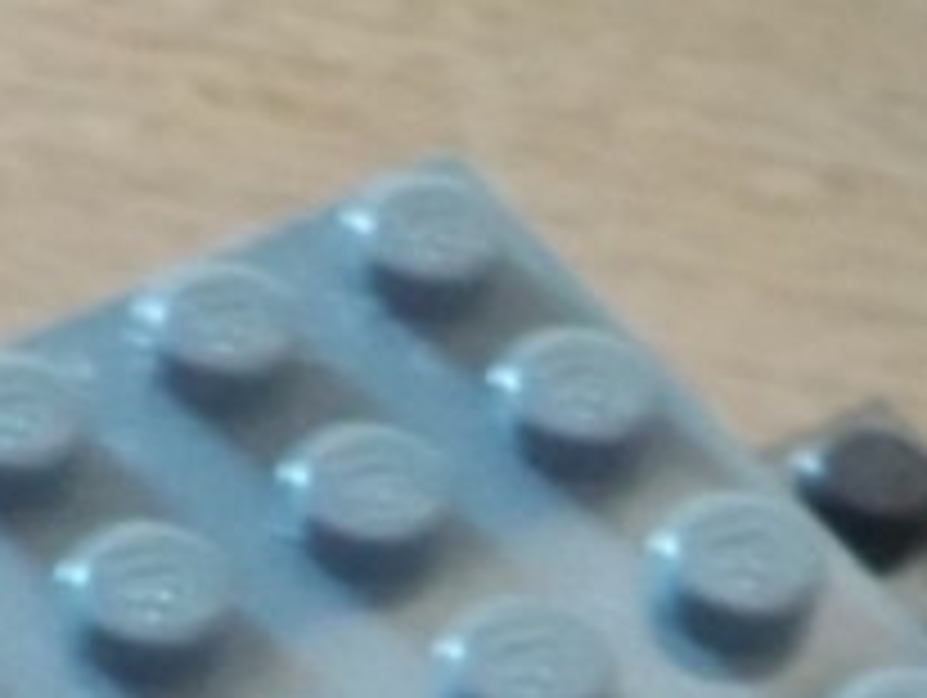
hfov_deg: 14.8
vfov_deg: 11.1
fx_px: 3512
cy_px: 889
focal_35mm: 131
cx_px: -9
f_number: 3.3
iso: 560
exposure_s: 1/8
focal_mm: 4.1
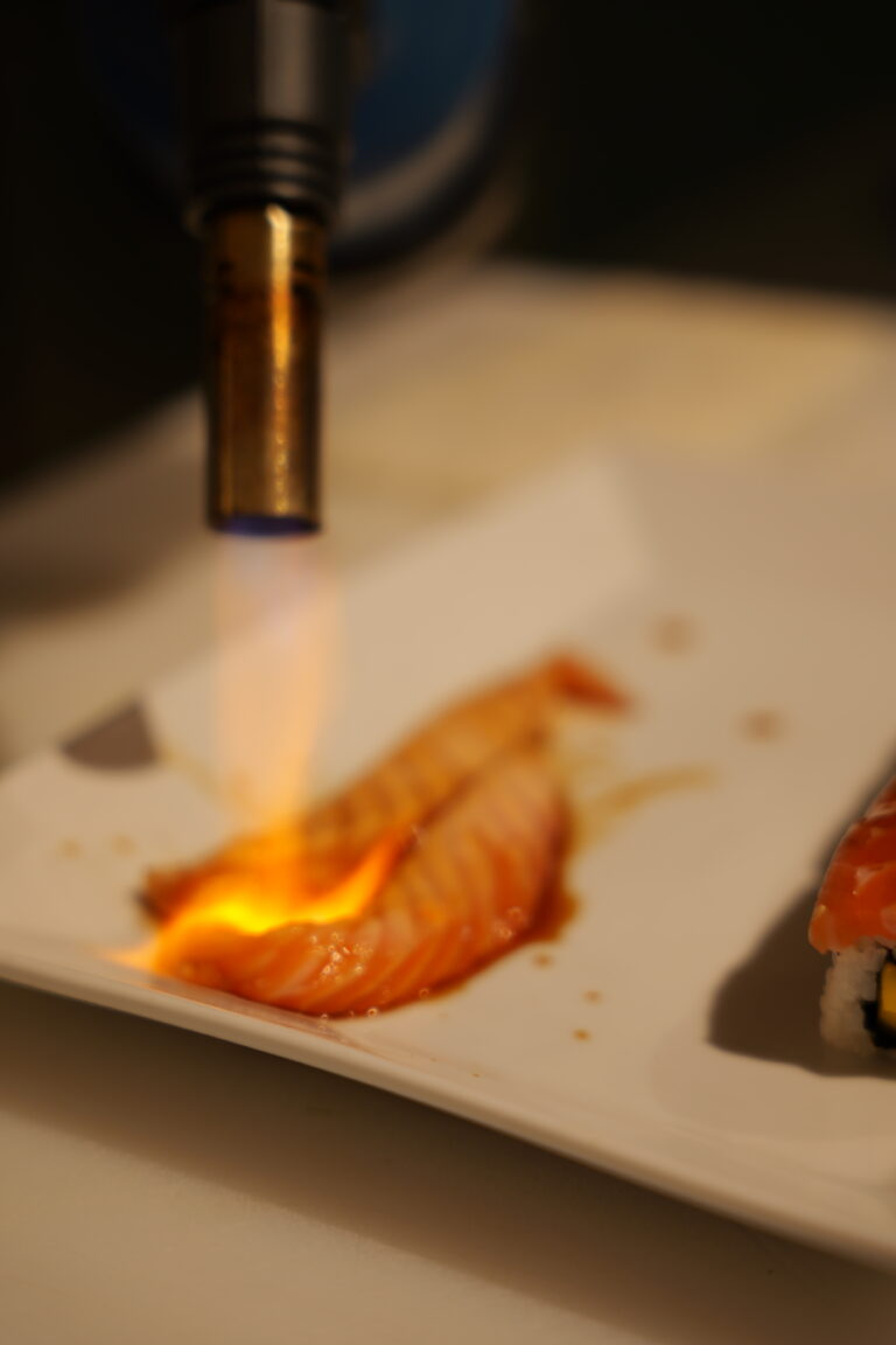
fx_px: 2613
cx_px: 448
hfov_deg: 19.5
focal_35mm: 70
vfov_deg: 28.8
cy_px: 672
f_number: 2.8
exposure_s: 1/100
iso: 100
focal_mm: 70
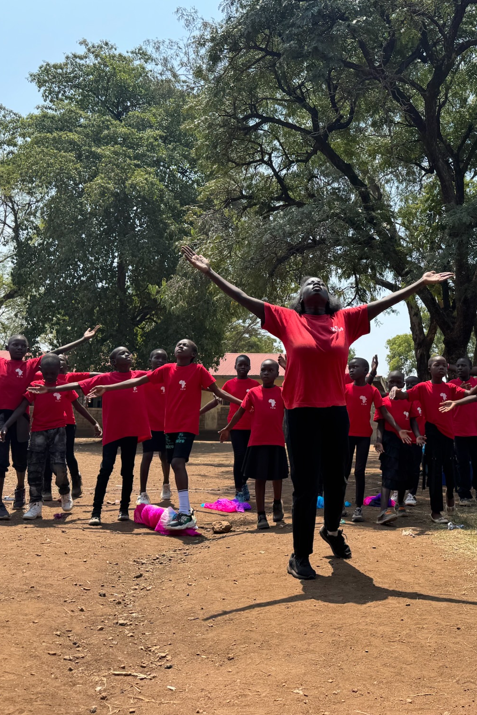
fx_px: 676
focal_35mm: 34
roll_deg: -0.8
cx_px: 376
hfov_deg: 37.6
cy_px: 356
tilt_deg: +5.6
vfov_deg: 55.8
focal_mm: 6.76
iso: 80
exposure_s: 1/1767
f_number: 1.78
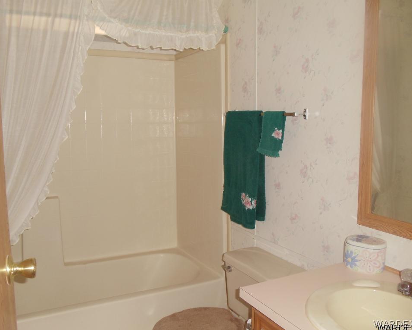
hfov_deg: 40.3
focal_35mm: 46
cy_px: 165
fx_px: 561
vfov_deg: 32.8
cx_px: 197
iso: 160
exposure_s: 1/8
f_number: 3.5
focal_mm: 6
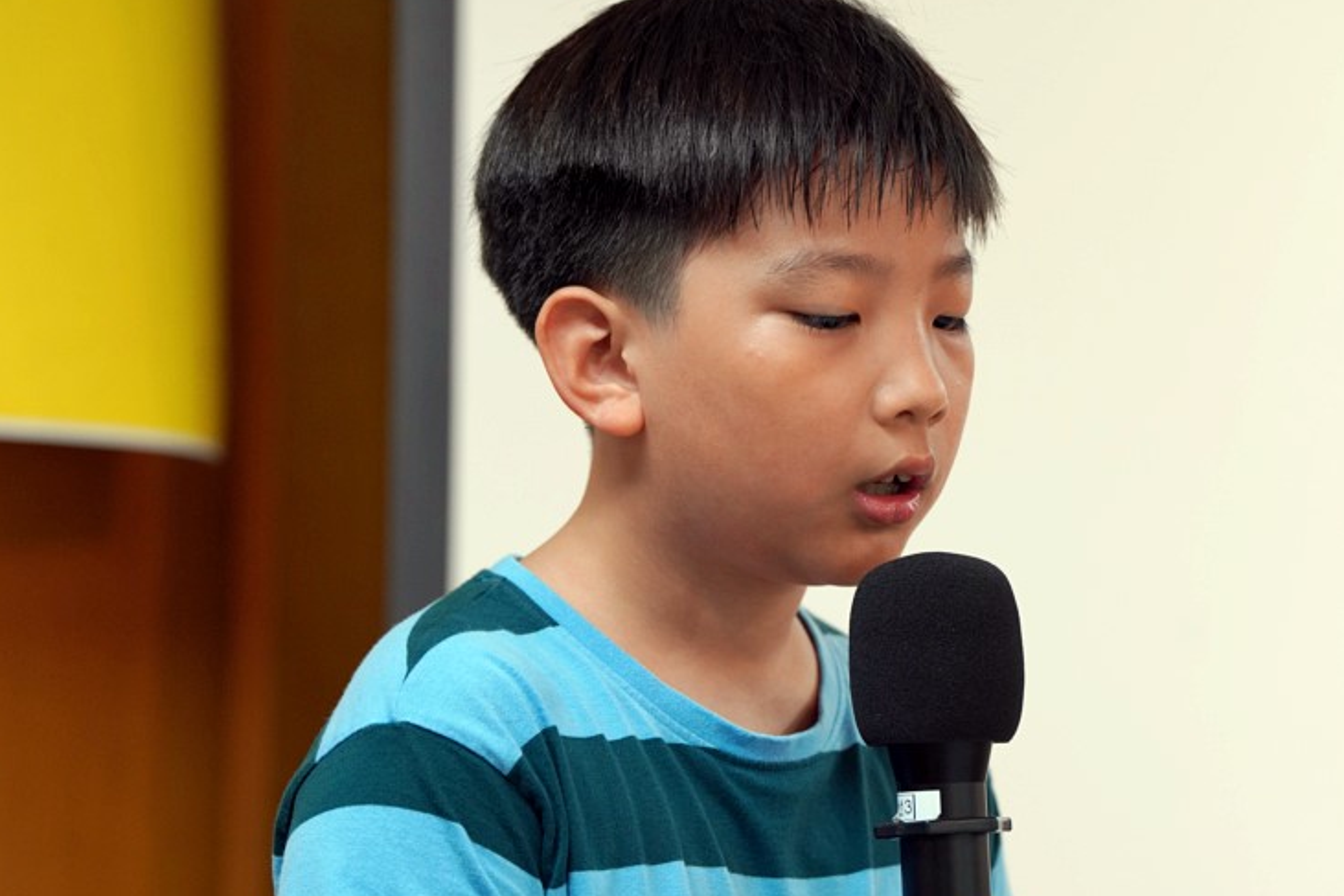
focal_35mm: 181
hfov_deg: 11.4
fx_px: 6755
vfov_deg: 7.6
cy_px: 497
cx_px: 811
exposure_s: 1/160
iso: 800
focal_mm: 147
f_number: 4
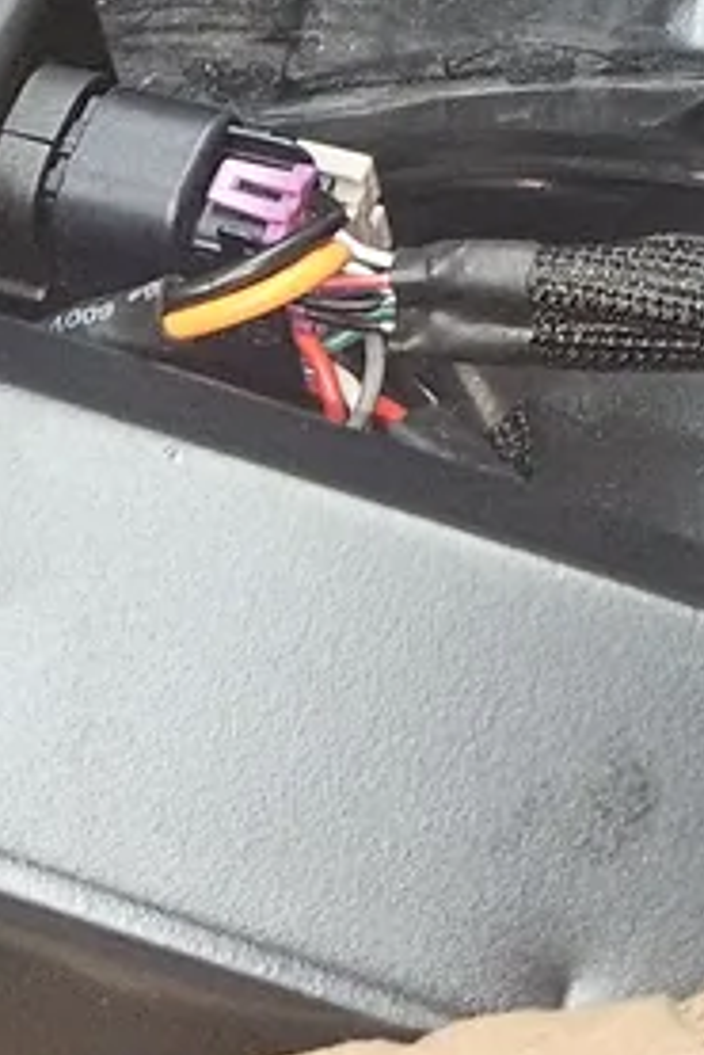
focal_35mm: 138
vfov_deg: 12.9
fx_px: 4043
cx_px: 1153
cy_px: -1074
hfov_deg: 9.6
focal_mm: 5.4
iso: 100
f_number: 1.8
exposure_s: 1/24
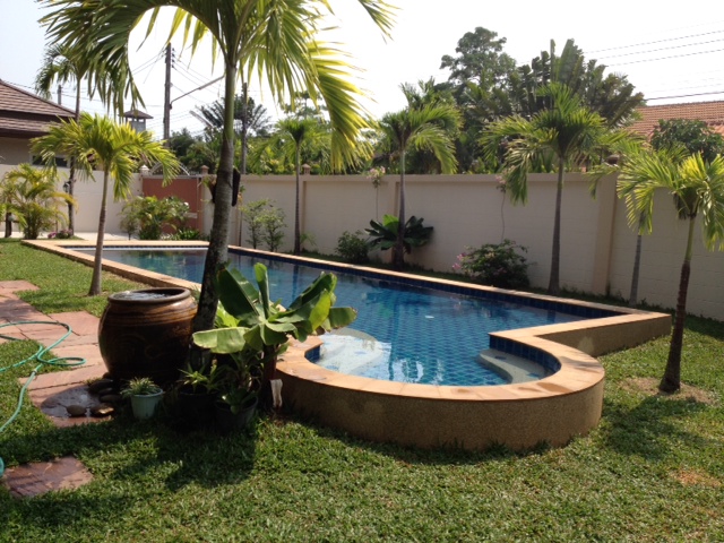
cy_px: 272
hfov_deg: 52.6
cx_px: 362
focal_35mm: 35
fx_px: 732
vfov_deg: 40.7
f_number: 2.4
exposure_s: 1/1416
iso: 50
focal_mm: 4.28
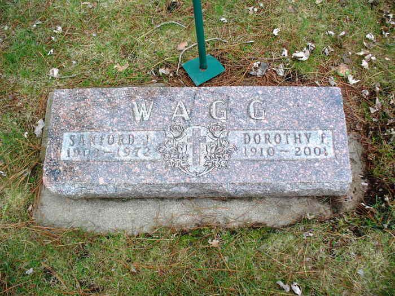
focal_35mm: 37
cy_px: 148
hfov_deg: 50.1
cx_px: 198
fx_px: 422
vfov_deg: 38.7
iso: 80
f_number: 2.8
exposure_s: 1/400
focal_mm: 6.1
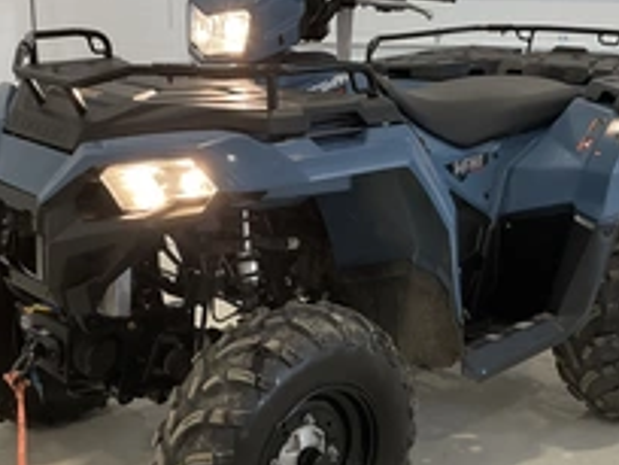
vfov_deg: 25.6
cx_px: 334
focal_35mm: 57
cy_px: 277
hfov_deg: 33.8
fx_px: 1019
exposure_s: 1/122
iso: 64
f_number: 1.8
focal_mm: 3
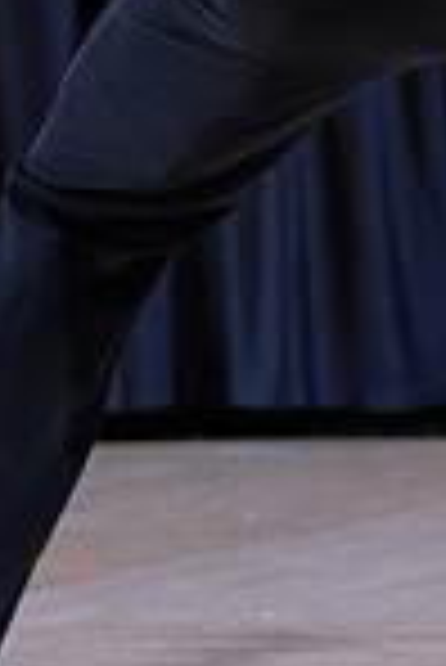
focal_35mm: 644
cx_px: 462
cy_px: -234
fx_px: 11939
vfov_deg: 3.2
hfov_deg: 2.1
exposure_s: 1/400
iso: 800
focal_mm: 164
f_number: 4.5
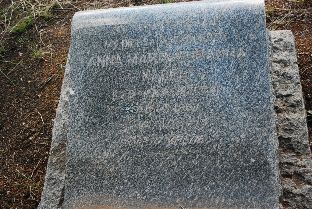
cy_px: 104
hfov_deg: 41.1
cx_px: 156
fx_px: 416
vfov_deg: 28.1
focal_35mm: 48
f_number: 4.8
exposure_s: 1/1250
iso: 1600
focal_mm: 32
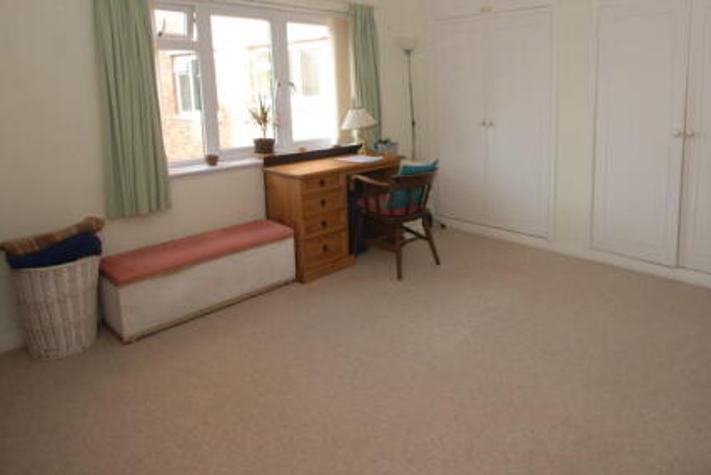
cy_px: 136
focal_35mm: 23
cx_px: 438
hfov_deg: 74.9
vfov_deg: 53.4
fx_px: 455
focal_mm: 10
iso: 200
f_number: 4.5
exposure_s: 1/80
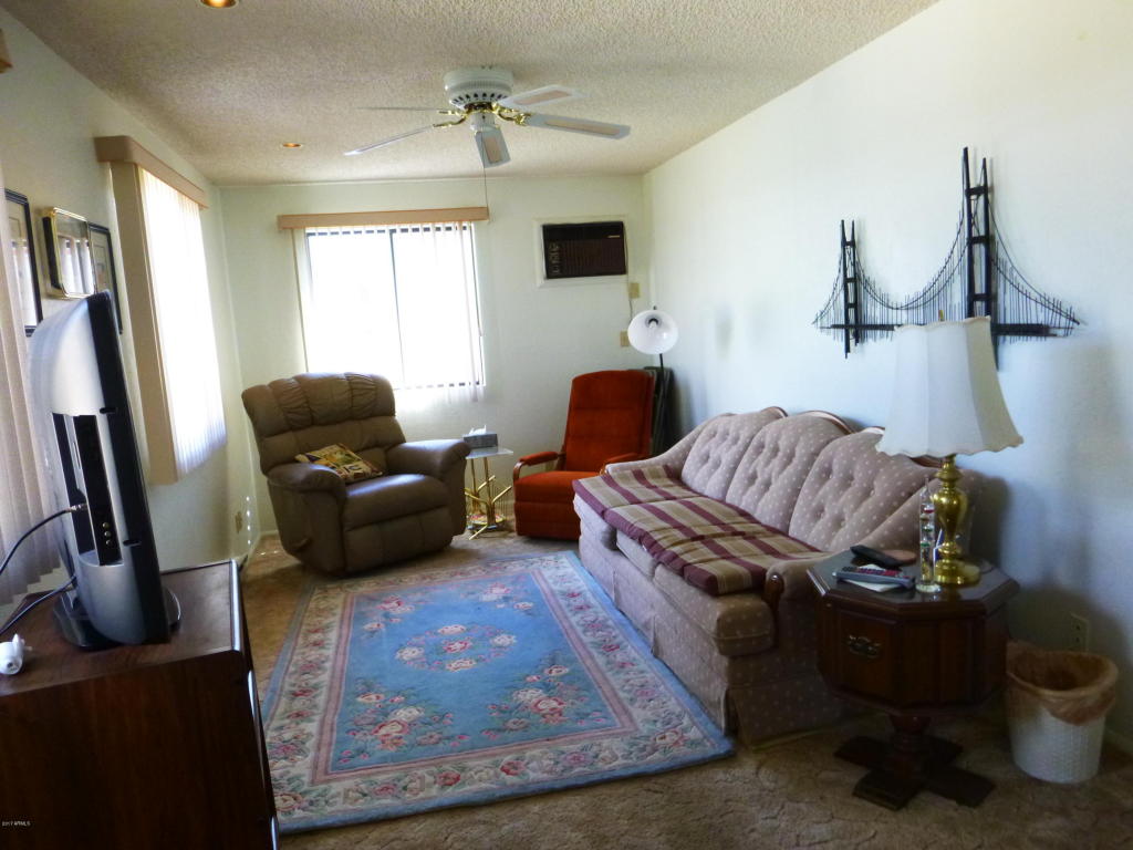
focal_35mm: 25
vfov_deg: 54.9
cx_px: 566
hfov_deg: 69.4
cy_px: 425
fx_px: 818
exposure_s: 1/40
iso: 400
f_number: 3.9
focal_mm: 4.5
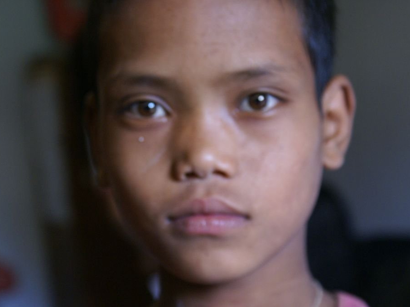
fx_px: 1161
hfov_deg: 20.0
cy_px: 154
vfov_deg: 15.1
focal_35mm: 98
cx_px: 204
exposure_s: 1/25
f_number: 5.6
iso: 400
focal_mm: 60
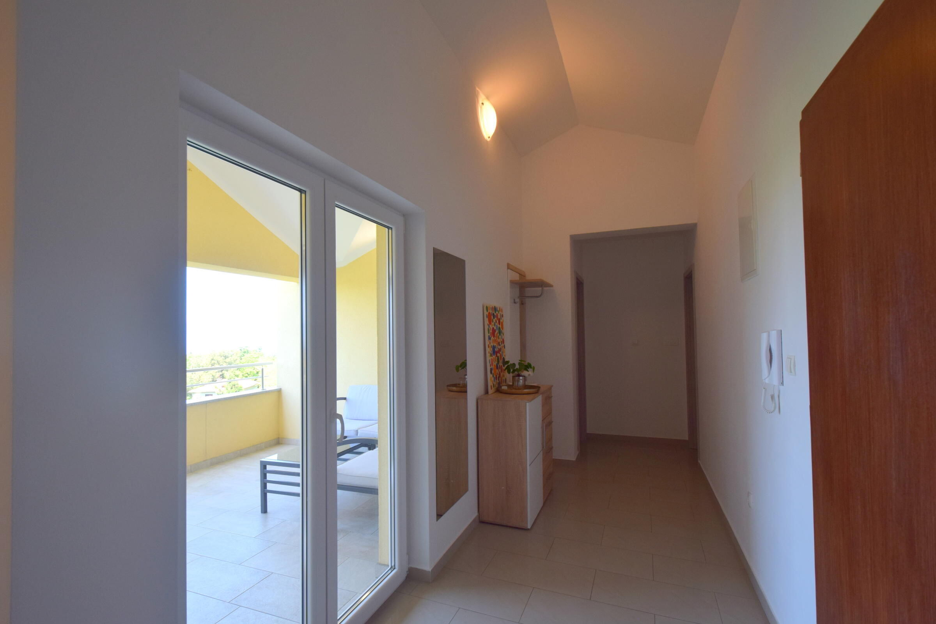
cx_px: 468
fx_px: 390
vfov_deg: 77.3
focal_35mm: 15
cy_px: 312
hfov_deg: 100.4
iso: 400
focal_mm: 10
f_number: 5.6
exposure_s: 1/125
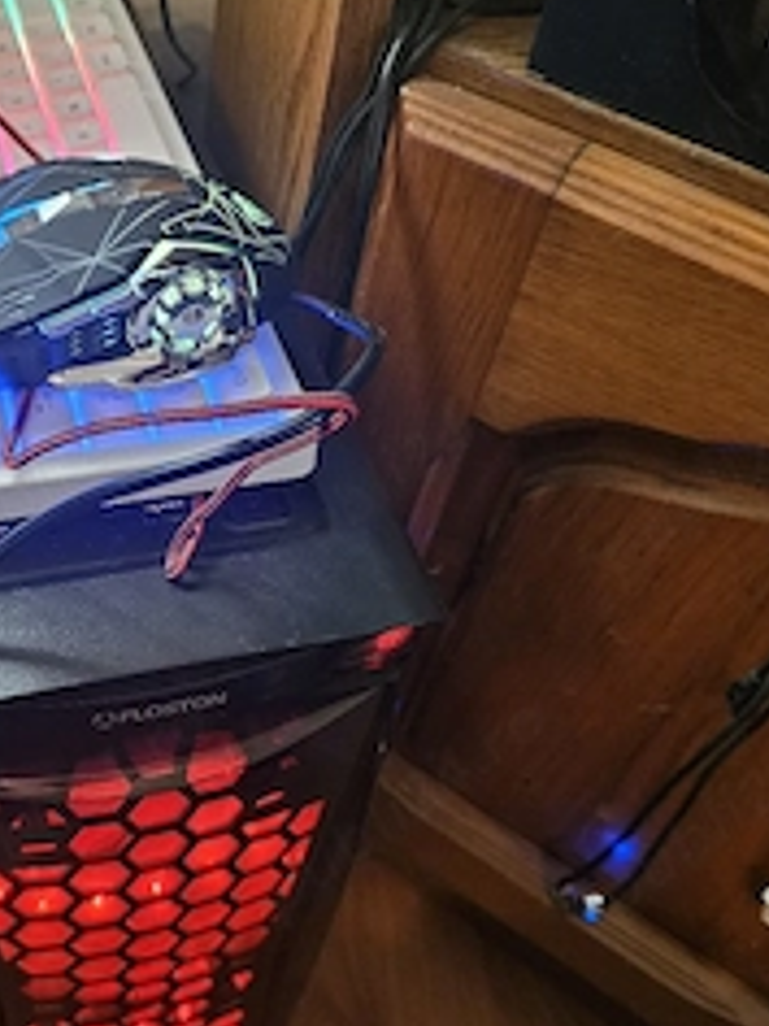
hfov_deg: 35.6
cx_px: 152
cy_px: 522
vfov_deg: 47.9
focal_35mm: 39
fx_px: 1155
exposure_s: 1/25.1
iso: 640
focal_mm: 5.4
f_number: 1.8
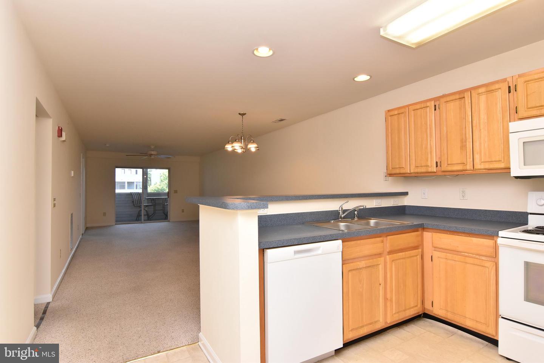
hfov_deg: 90.0
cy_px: 182
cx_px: 272
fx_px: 272
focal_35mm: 18
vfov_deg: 67.5
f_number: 11
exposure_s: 1/80
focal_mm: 12
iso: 800
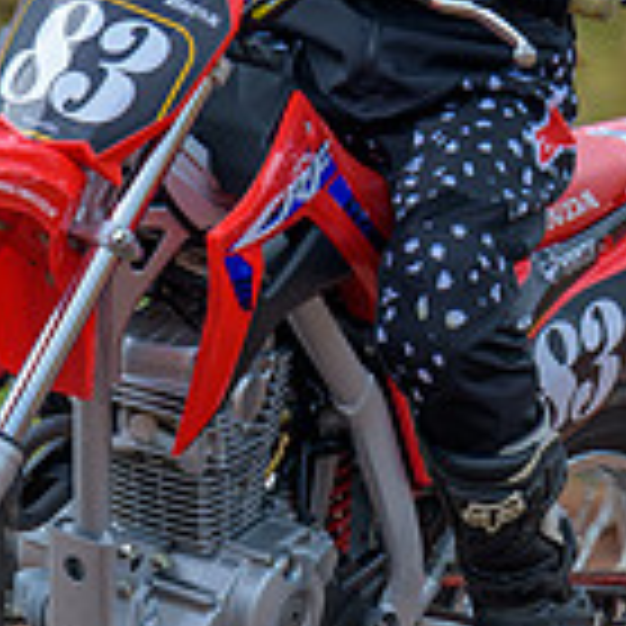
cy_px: 304
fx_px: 21687
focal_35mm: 1060
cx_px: -181
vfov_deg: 1.7
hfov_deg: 1.7
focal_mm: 160
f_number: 4
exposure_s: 1/320
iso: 90
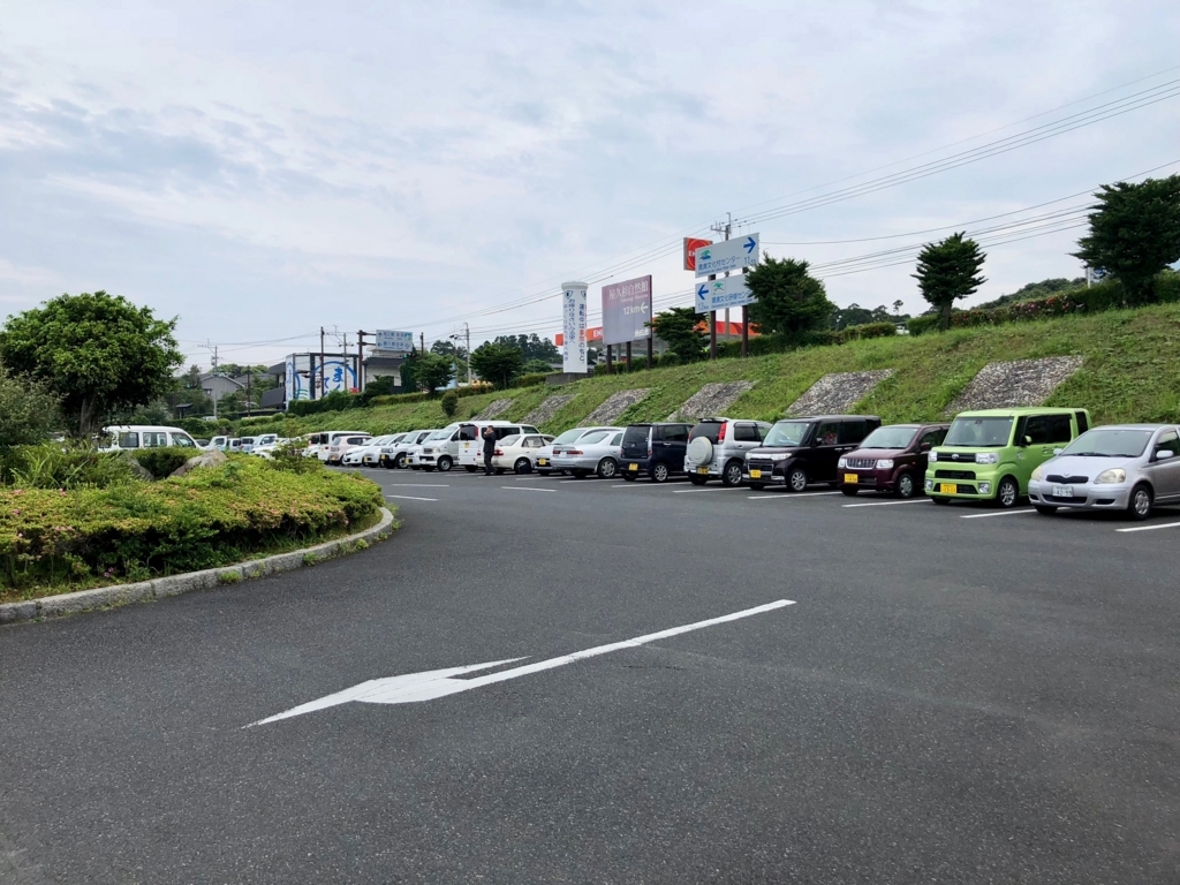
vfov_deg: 49.7
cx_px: 590
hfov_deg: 63.4
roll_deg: +0.7
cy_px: 442
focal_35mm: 28
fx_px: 954
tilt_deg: +2.6
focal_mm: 4
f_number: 1.8
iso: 20
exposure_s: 1/546
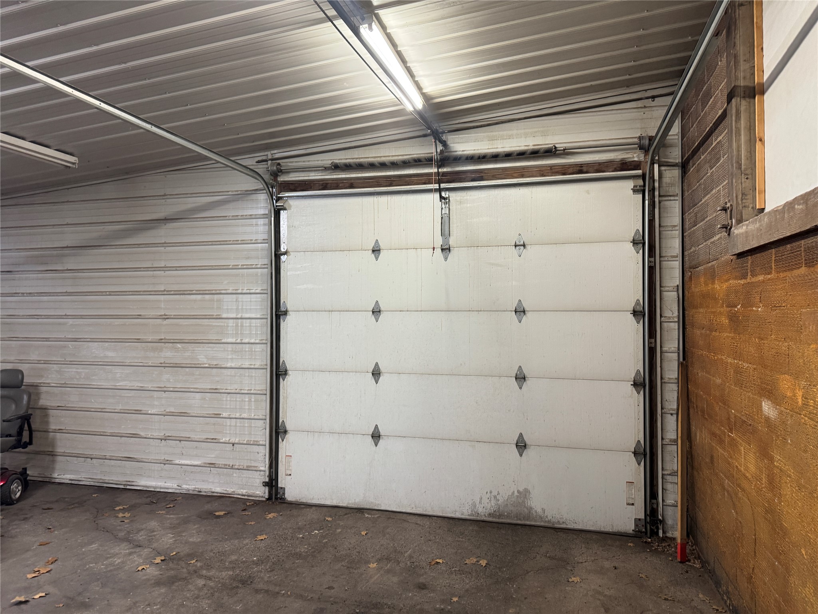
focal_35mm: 24
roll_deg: -0.5
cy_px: 307
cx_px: 409
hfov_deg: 71.6
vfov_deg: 56.8
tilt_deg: -0.4
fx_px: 567
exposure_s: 1/60
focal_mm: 6.76
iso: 320
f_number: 1.78
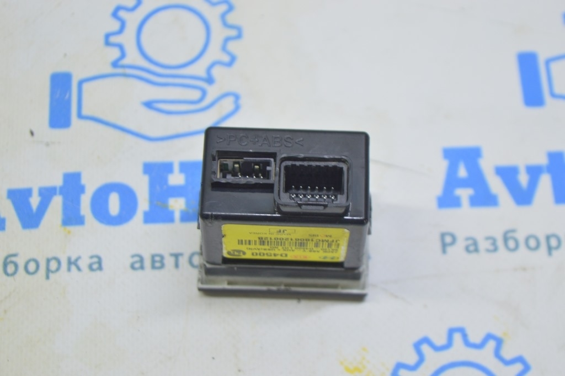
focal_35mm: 82
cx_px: 282
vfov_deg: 16.5
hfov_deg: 24.6
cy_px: 188
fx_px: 1294
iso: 400
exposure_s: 1/20
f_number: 5.6
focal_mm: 55
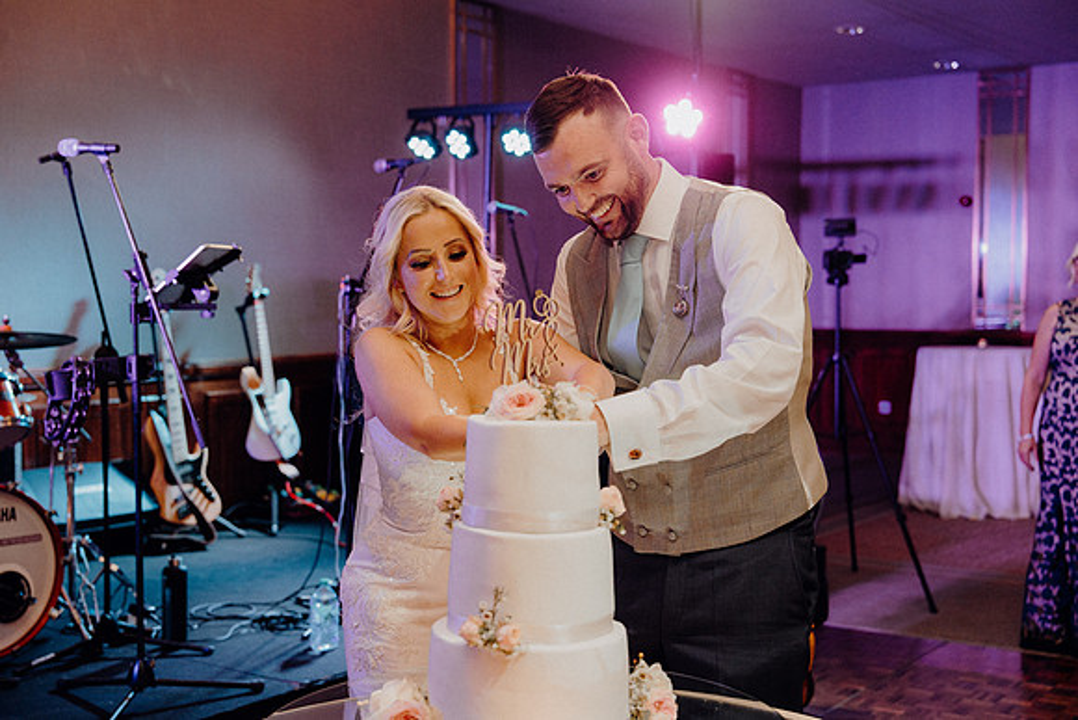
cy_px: 360
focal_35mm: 47
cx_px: 539
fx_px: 1408
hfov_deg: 41.9
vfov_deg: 28.7
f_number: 3.5
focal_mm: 47
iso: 2500
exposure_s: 1/160
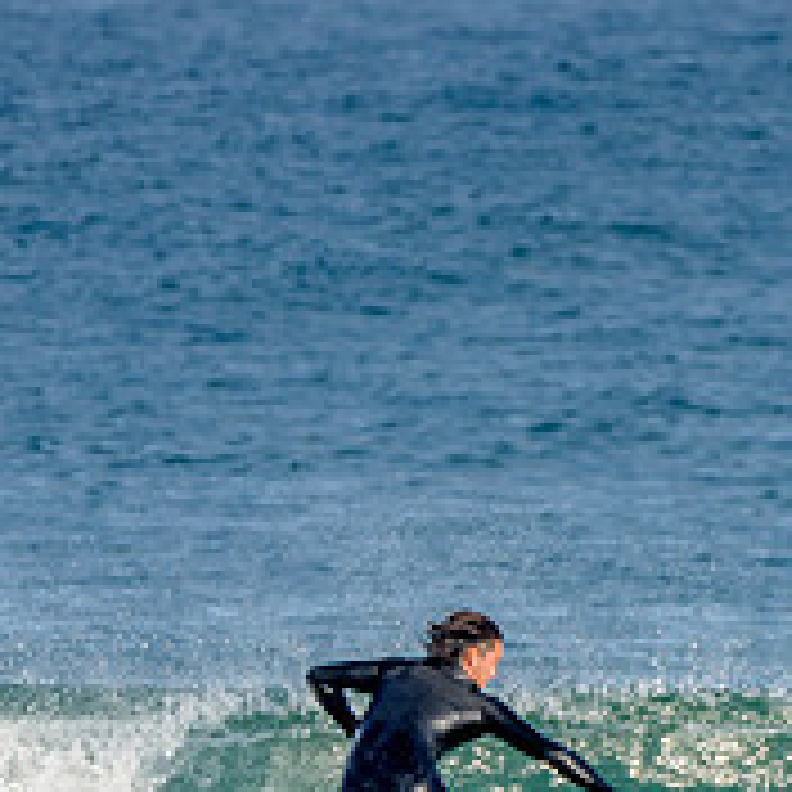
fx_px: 44497
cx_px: 369
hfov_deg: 1.0
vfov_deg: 1.0
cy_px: 857
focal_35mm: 1719
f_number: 5.6
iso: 160
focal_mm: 500
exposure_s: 1/1250
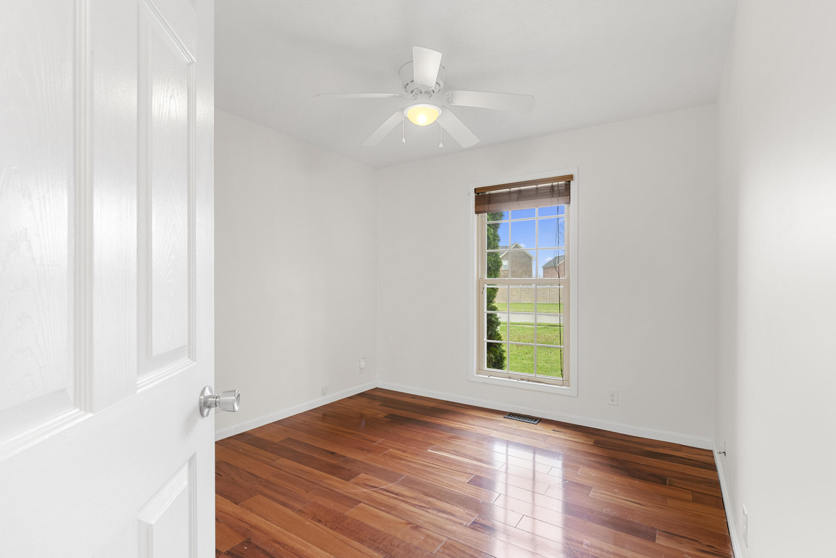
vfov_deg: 70.4
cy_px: 295
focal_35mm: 17
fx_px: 395
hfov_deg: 93.3
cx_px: 410
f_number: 9
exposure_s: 1/2
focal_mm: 16
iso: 400
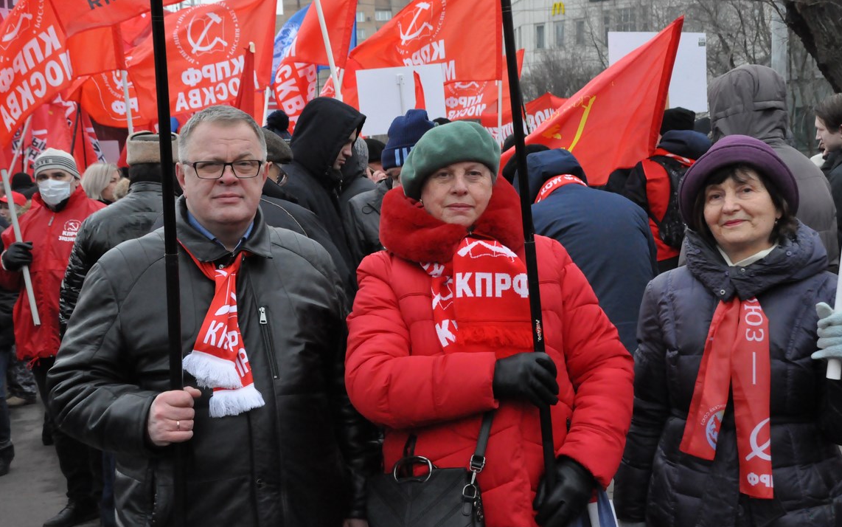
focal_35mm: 68
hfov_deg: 30.2
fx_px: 1561
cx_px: 425
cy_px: 269
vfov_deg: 19.1
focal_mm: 44
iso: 3200
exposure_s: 1/200
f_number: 8
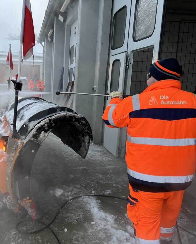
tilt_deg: -8.7
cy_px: 122
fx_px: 246
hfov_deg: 42.0
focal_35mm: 34
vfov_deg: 52.8
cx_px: 47
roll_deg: -2.5
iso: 50
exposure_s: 1/297
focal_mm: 5.7
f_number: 1.5
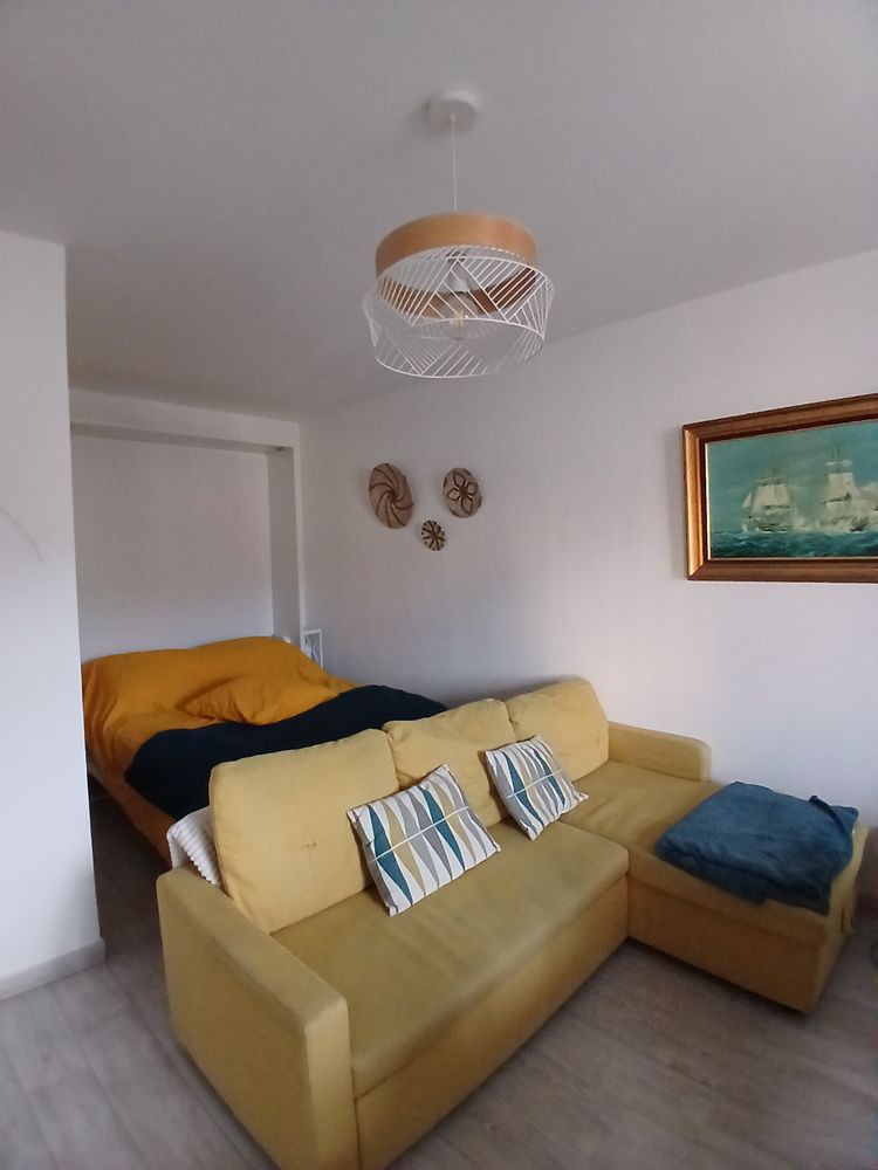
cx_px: 439
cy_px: 585
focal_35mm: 17
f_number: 2.2
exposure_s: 1/20
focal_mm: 1.4
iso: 640
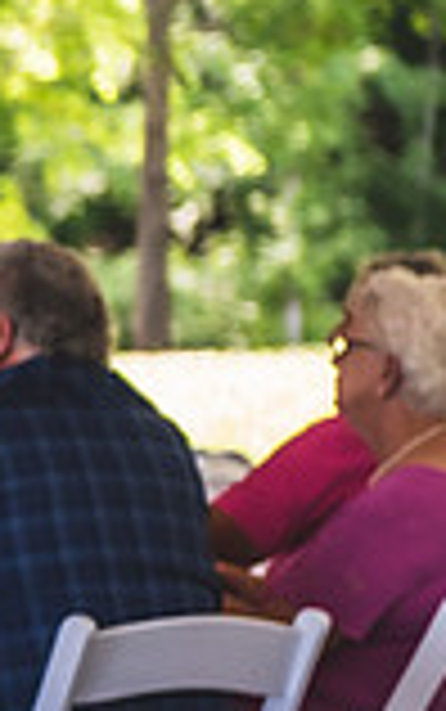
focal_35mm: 262
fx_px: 5086
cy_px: 344
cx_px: -802
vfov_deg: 8.0
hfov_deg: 4.8
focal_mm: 70
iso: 400
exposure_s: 1/200
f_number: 2.8
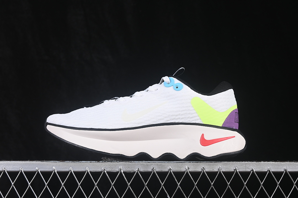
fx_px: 621
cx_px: 149
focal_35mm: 75
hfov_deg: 27.0
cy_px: 99
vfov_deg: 18.2
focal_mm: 50
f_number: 8
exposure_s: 1/80
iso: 160
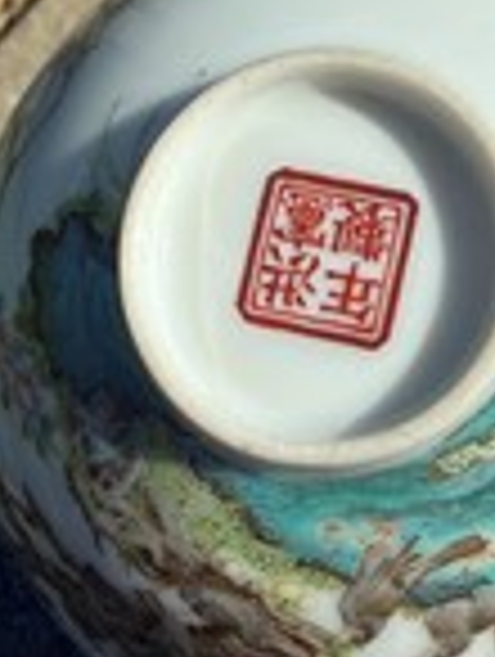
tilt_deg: -77.5
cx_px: 382
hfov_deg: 20.6
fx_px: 1350
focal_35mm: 71
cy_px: 194
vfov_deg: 27.1
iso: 16
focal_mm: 2.22
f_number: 2.2
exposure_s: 1/1305
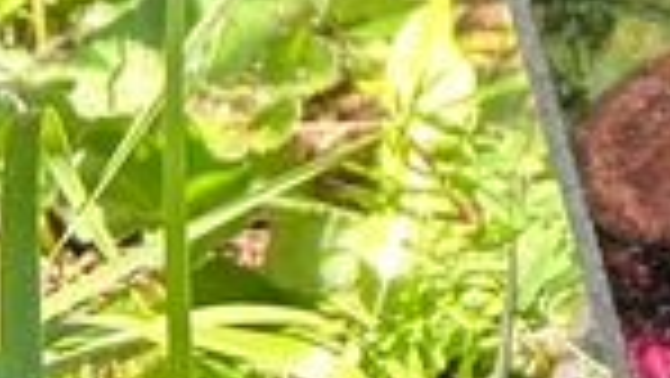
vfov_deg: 7.4
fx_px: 2702
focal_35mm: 152
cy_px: -572
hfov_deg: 11.4
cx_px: 1682
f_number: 1.5
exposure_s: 1/171
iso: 50
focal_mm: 5.7
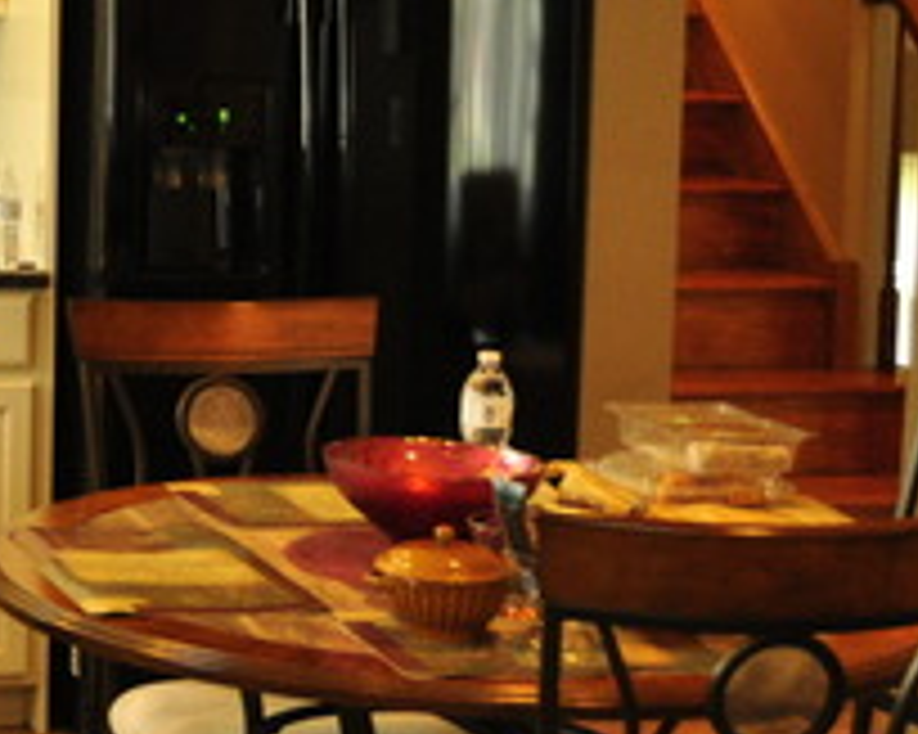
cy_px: 160
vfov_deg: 15.1
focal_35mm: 101
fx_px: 2756
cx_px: -351
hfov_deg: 17.5
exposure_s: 1/80
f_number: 3.8
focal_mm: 23
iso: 1000
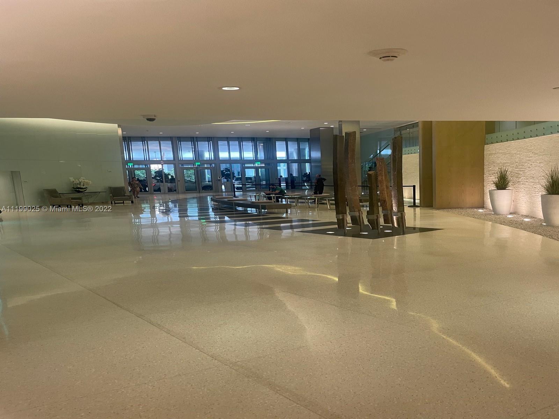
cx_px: 280
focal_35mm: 26
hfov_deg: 67.3
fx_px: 420
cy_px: 210
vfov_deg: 53.1
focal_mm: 4.2
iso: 125
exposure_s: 1/60
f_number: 1.6
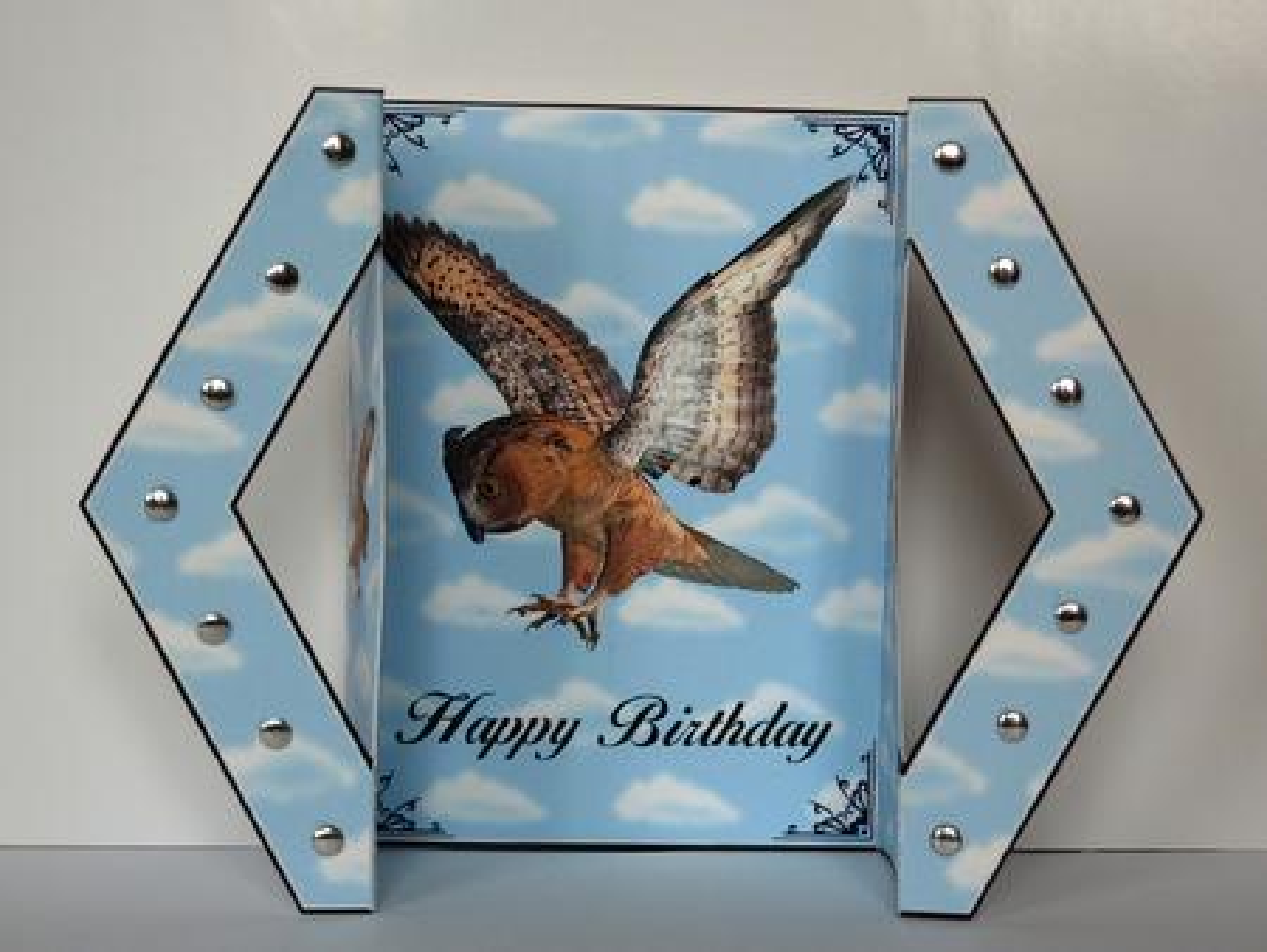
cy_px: 476
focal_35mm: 72
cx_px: 634
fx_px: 2637
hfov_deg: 27.0
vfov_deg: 20.5
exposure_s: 1/40
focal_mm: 11.9
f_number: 4.1
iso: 125
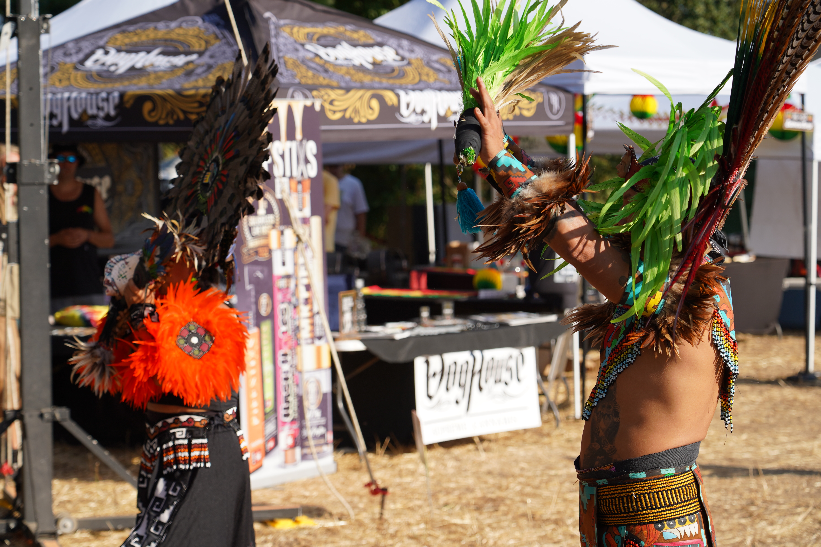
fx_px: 2394
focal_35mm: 105
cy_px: 274
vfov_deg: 13.0
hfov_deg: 19.5
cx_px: 410
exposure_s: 1/320
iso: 100
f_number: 5.6
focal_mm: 105
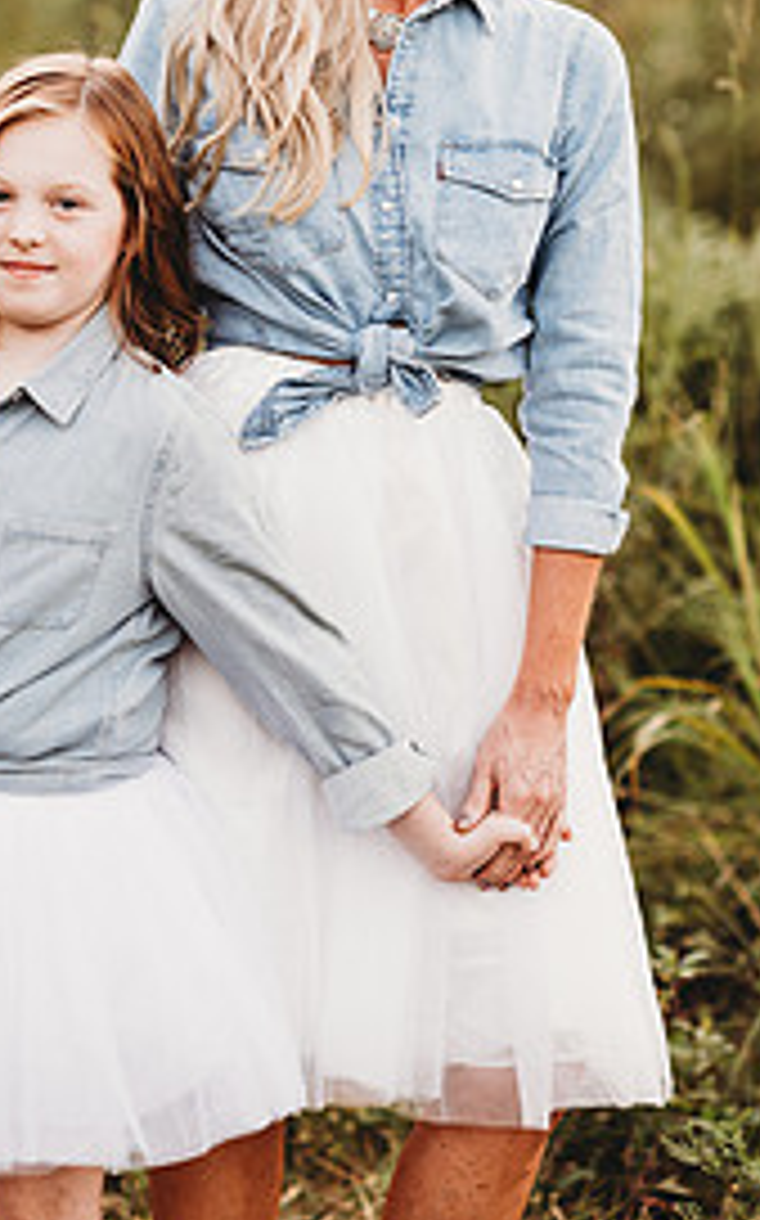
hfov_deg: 9.1
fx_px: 4780
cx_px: 252
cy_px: 248
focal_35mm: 144
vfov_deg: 14.4
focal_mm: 85
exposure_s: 1/200
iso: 125
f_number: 2.2
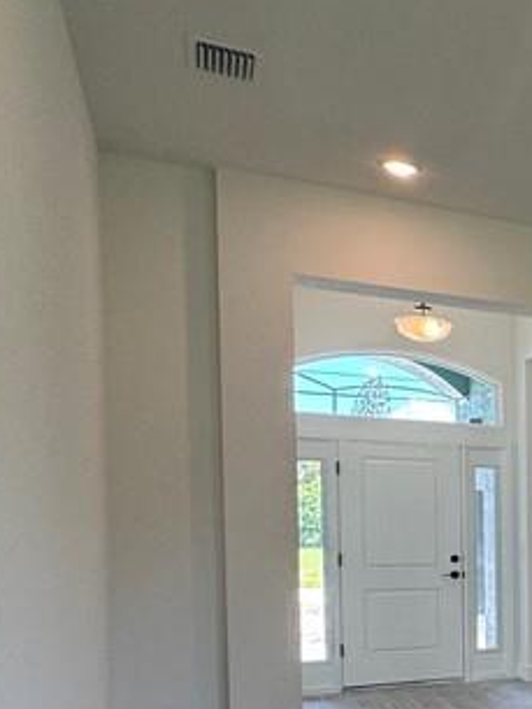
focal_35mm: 47
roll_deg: -0.9
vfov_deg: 38.8
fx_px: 962
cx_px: 934
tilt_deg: -2.9
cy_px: 570
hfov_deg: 21.5
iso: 80
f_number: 2.2
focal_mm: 2.22
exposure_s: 1/120
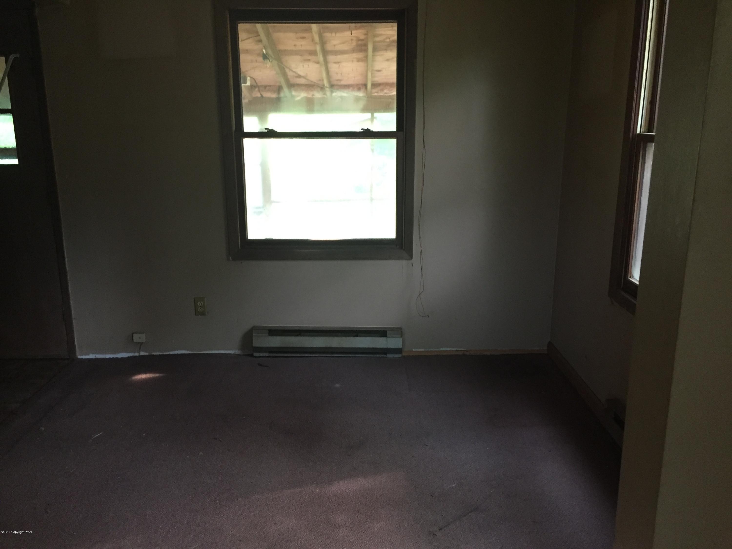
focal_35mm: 29
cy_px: 274
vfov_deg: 48.2
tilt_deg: -14.6
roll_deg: -0.8
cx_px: 366
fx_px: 613
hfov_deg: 61.7
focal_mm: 4.15
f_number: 2.2
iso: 200
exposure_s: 1/30
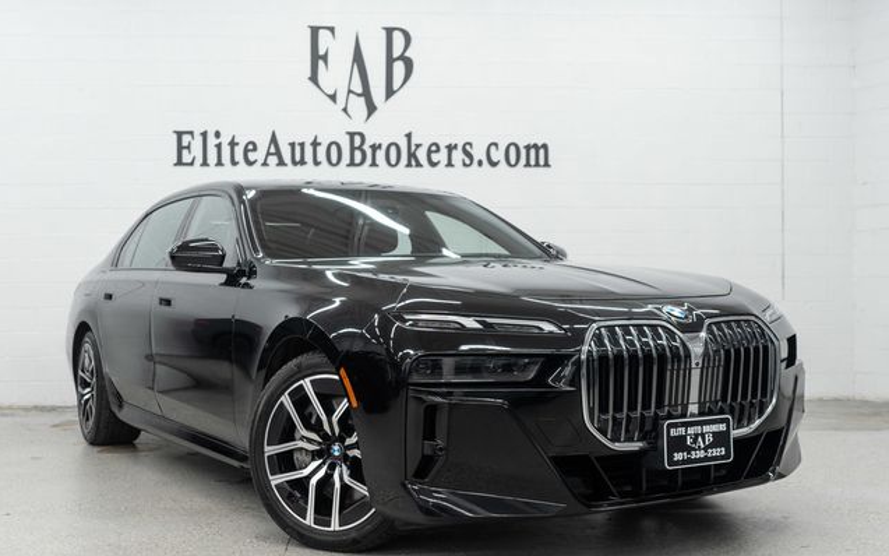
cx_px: 444
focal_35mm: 43
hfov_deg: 46.2
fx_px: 1042
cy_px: 297
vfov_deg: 29.8
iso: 200
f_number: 3.2
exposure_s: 1/40
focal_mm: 28
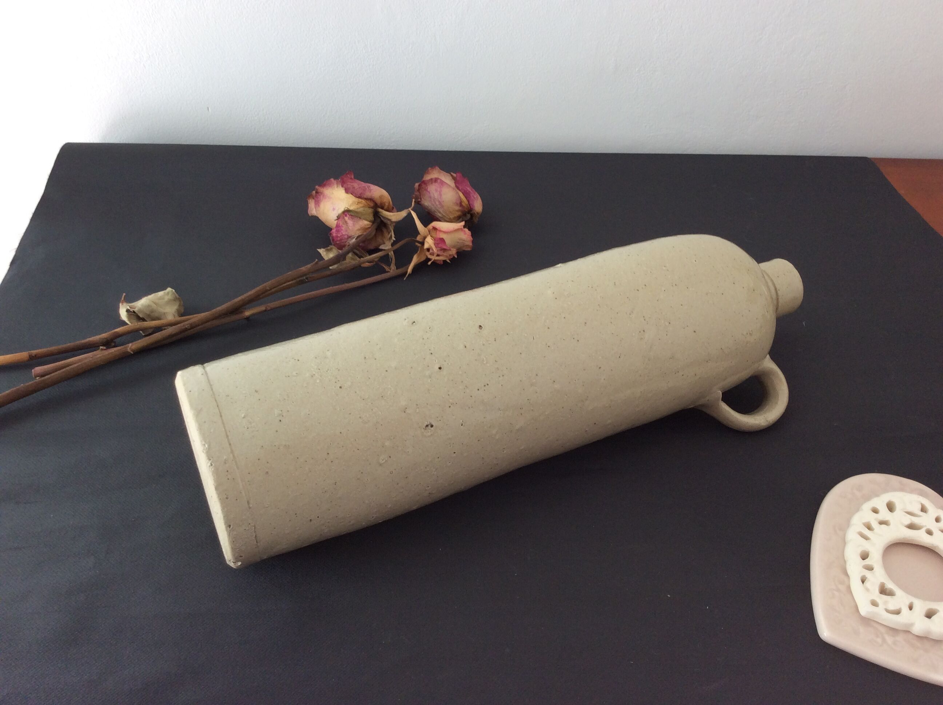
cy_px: 352
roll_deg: -0.8
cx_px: 472
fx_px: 870
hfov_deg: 56.9
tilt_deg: -40.2
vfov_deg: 44.1
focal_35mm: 32
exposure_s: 1/100
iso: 50
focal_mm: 3.3
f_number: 2.4
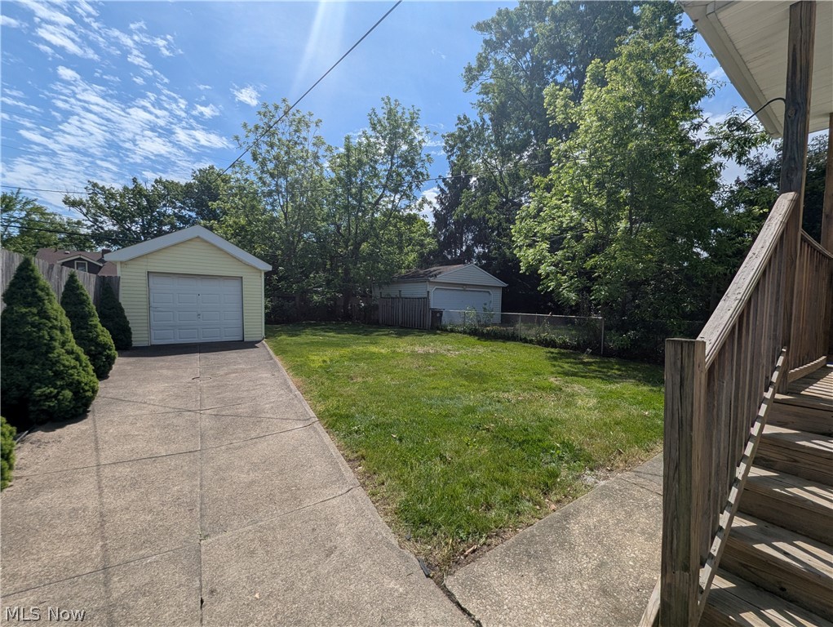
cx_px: 416
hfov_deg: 106.1
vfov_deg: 90.0
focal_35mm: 13
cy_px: 314
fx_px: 313
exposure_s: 1/2660
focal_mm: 1.95
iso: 47
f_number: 2.2
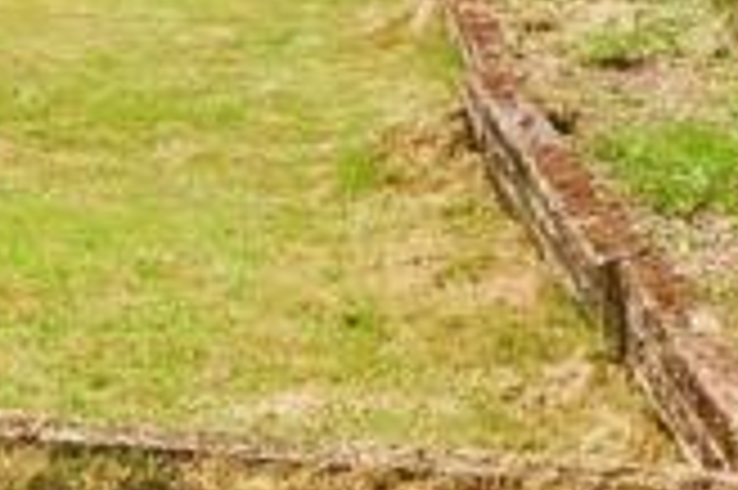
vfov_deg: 10.6
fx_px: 2458
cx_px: -94
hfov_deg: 16.5
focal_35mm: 120
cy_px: -414
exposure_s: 1/60
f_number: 22
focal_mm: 20
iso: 320
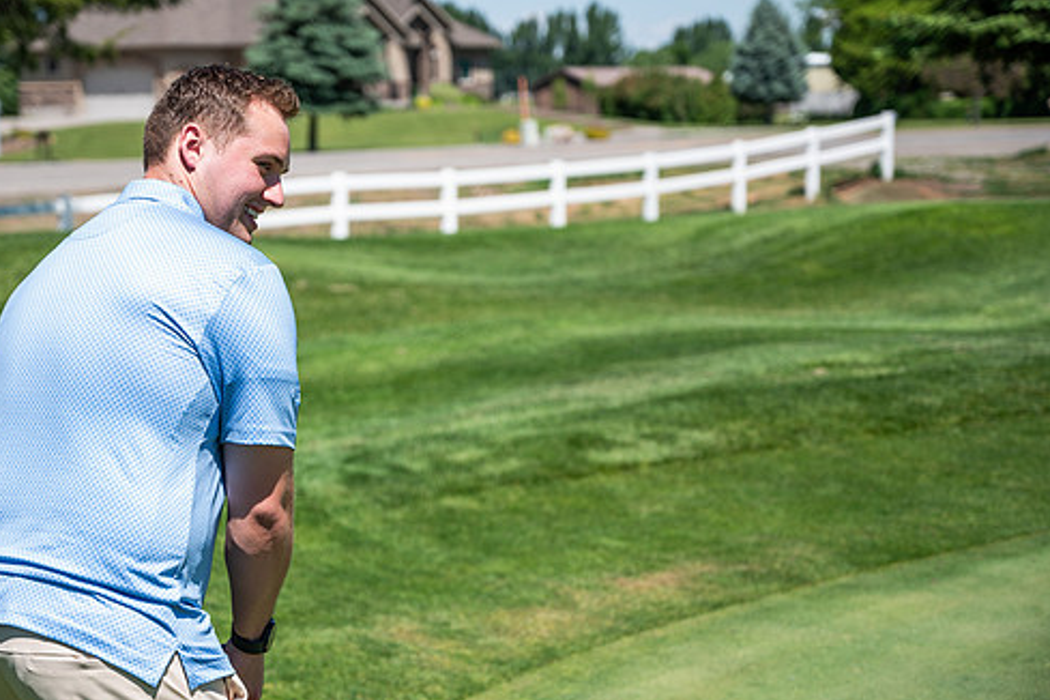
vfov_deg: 16.5
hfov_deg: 24.4
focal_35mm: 83
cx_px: 438
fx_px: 2421
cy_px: 339
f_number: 4
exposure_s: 1/800
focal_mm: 70
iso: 125
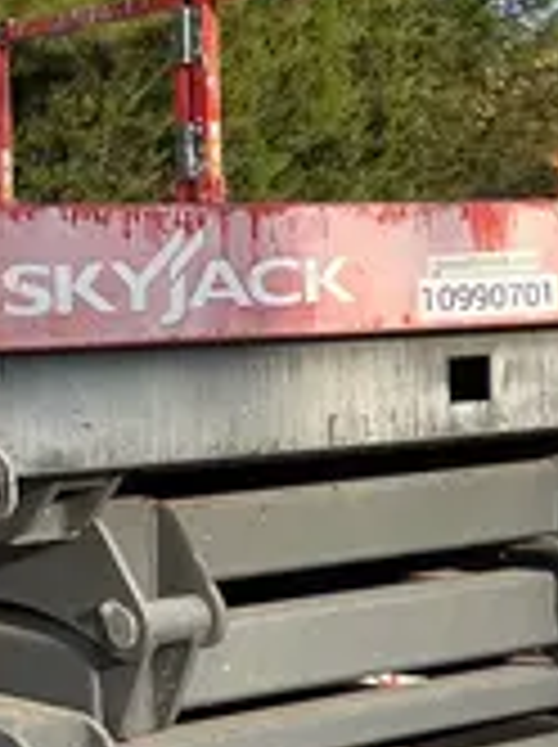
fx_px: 2478
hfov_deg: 12.7
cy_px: 394
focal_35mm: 115
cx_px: -9
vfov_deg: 17.1
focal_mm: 5.1
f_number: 1.6
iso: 50
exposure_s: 1/1672
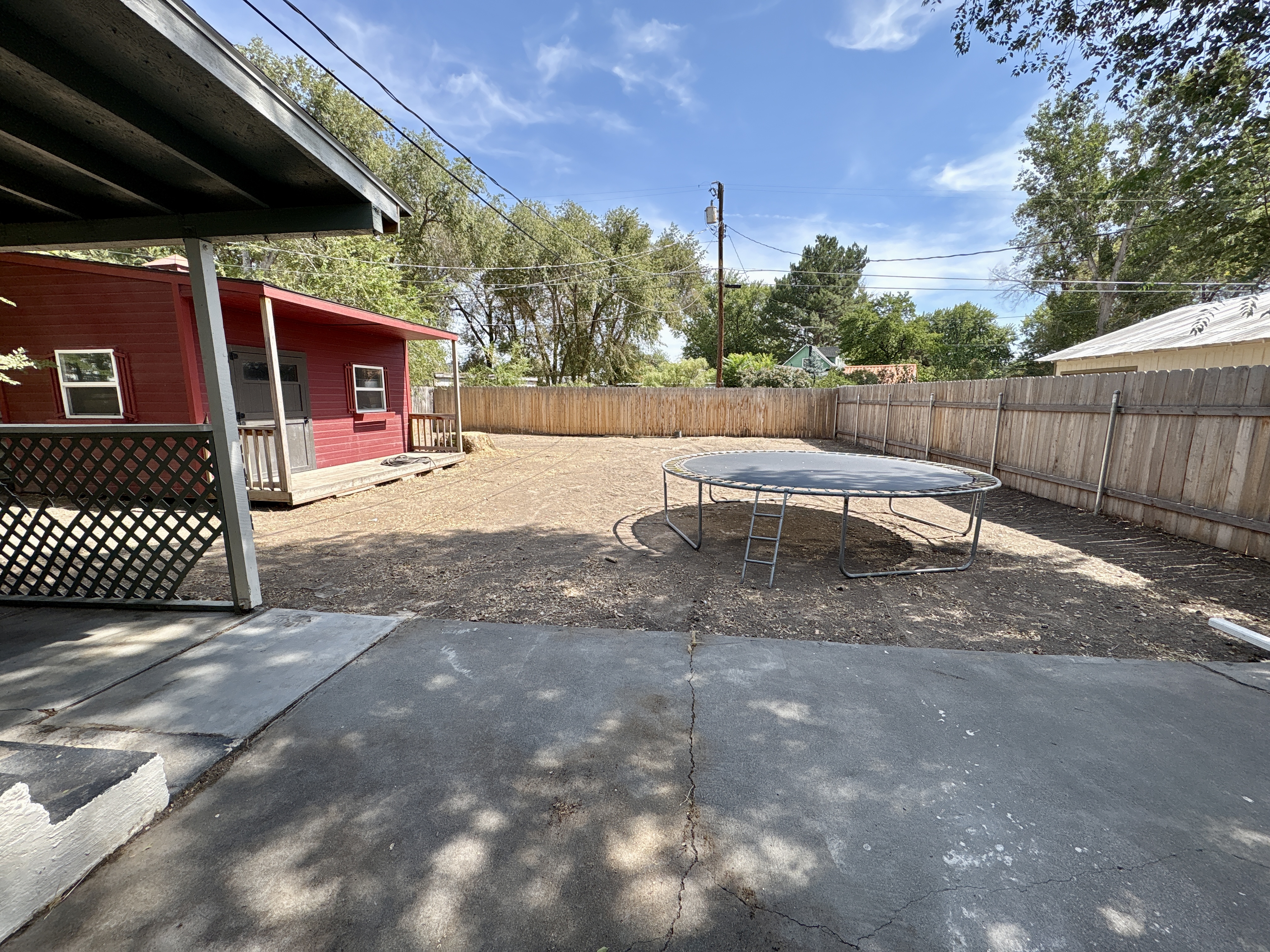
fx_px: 514
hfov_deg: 102.1
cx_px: 635
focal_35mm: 14
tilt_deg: -9.3
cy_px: 476
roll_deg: -0.1
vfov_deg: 85.7
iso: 50
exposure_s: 1/968
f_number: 2.2
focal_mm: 2.22
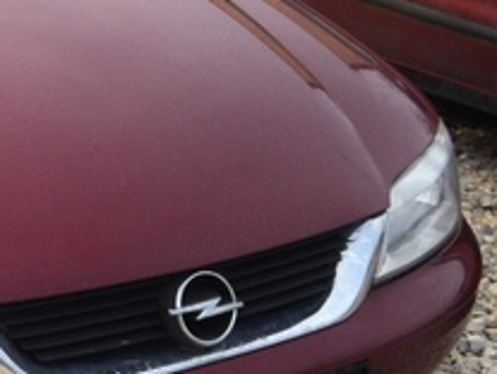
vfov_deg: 13.7
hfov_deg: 16.8
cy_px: 151
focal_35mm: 108
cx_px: -202
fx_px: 1553
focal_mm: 3.85
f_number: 2.8
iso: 80
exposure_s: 1/279
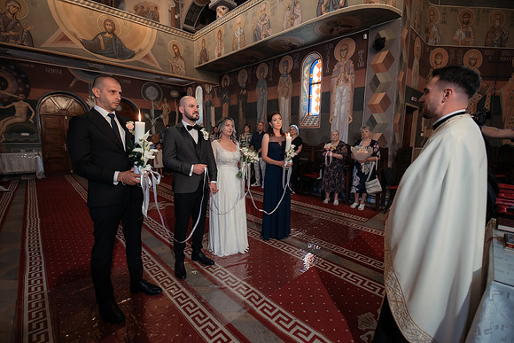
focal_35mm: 16
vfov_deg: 75.5
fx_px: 221
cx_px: 252
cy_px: 172
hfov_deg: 98.5
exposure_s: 1/125
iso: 1600
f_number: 2.8
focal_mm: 15
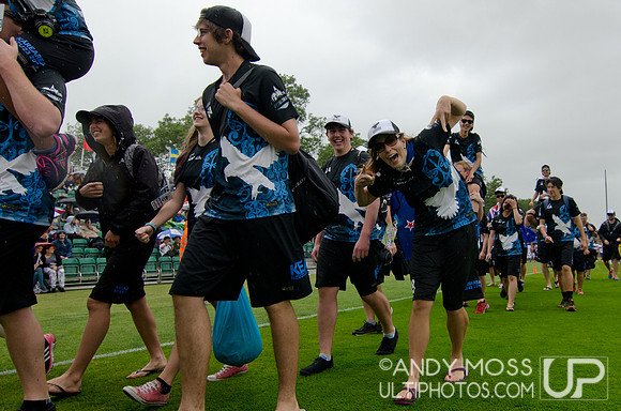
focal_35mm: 16
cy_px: 206
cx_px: 310
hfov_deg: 95.1
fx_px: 284
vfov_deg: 71.8
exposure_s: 1/1000
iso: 500
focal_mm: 11
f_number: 4.5
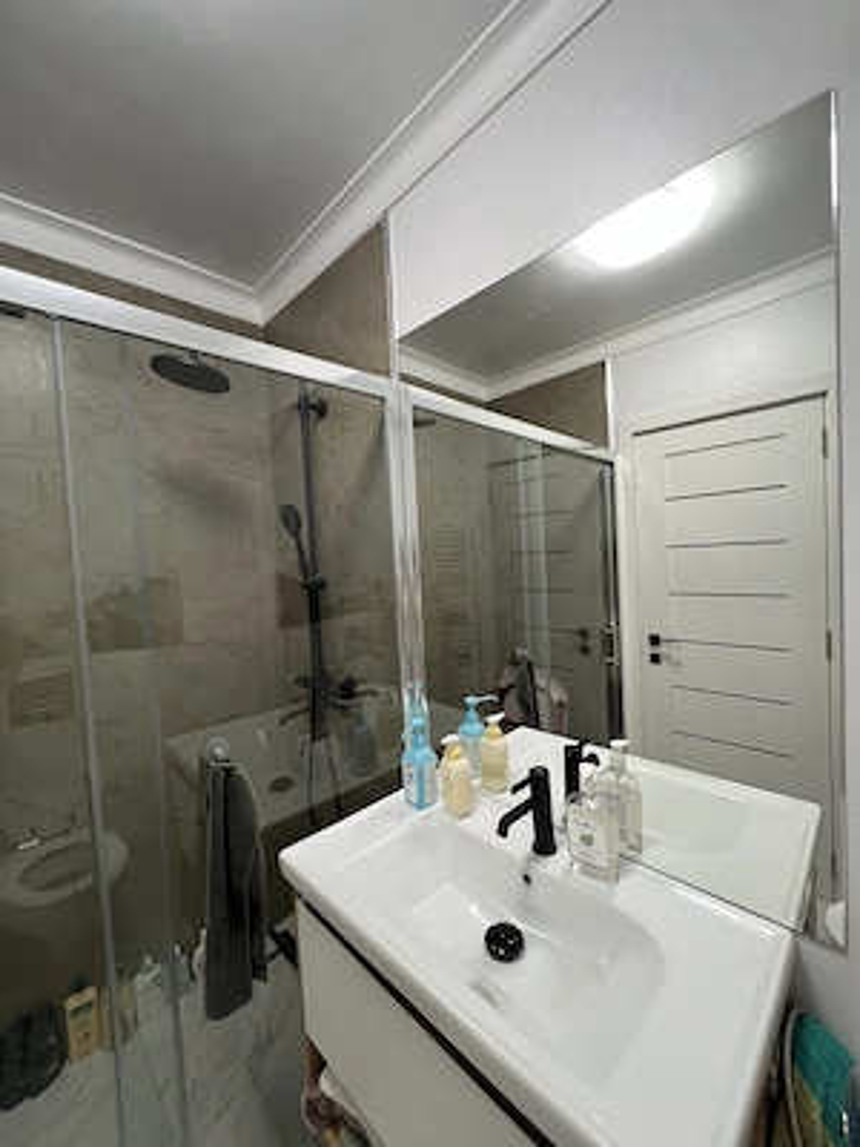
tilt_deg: -1.4
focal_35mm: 13
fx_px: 431
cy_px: 574
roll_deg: +3.3
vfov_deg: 106.2
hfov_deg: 89.9
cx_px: 430
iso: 160
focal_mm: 1.57
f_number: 1.8
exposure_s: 1/50
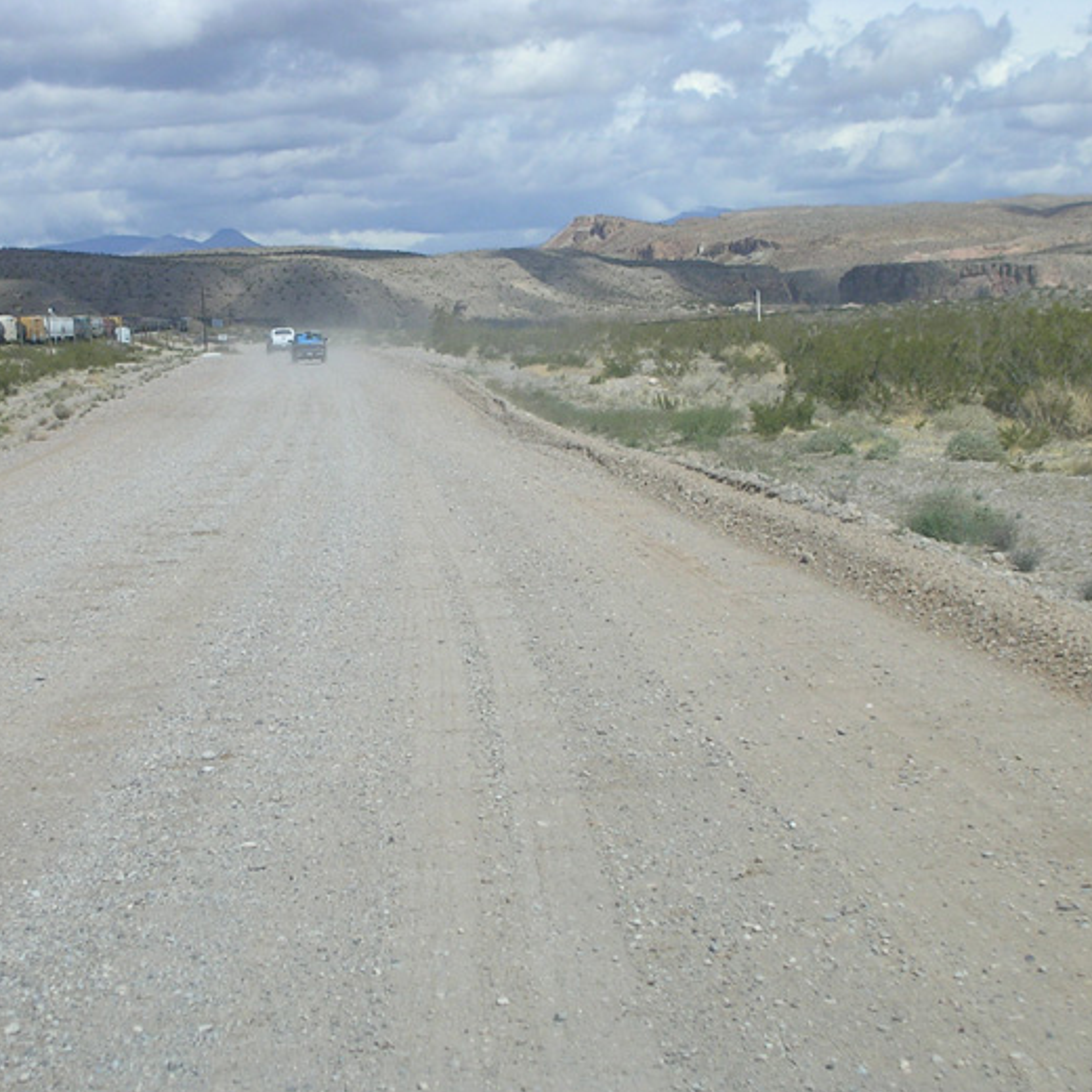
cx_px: 391
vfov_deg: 15.4
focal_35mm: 113
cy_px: 549
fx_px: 4033
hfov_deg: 15.4
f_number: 4.4
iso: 50
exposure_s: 1/555
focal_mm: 14.5
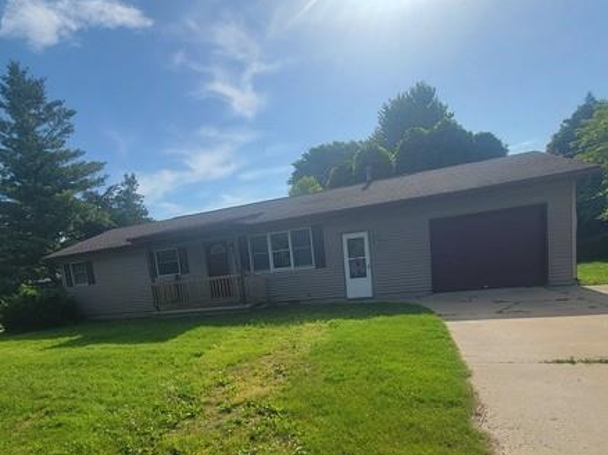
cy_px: 319
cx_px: 267
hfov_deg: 84.3
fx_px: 334
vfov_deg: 65.9
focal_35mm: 19
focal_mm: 2.2
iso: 50
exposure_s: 1/2586
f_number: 2.2
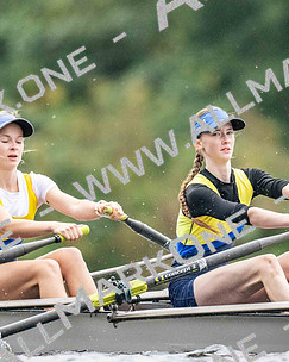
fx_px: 11510
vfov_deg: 1.8
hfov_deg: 1.4
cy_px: 205
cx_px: 220
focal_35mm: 1076
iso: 7200
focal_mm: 600
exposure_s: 1/2500
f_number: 4
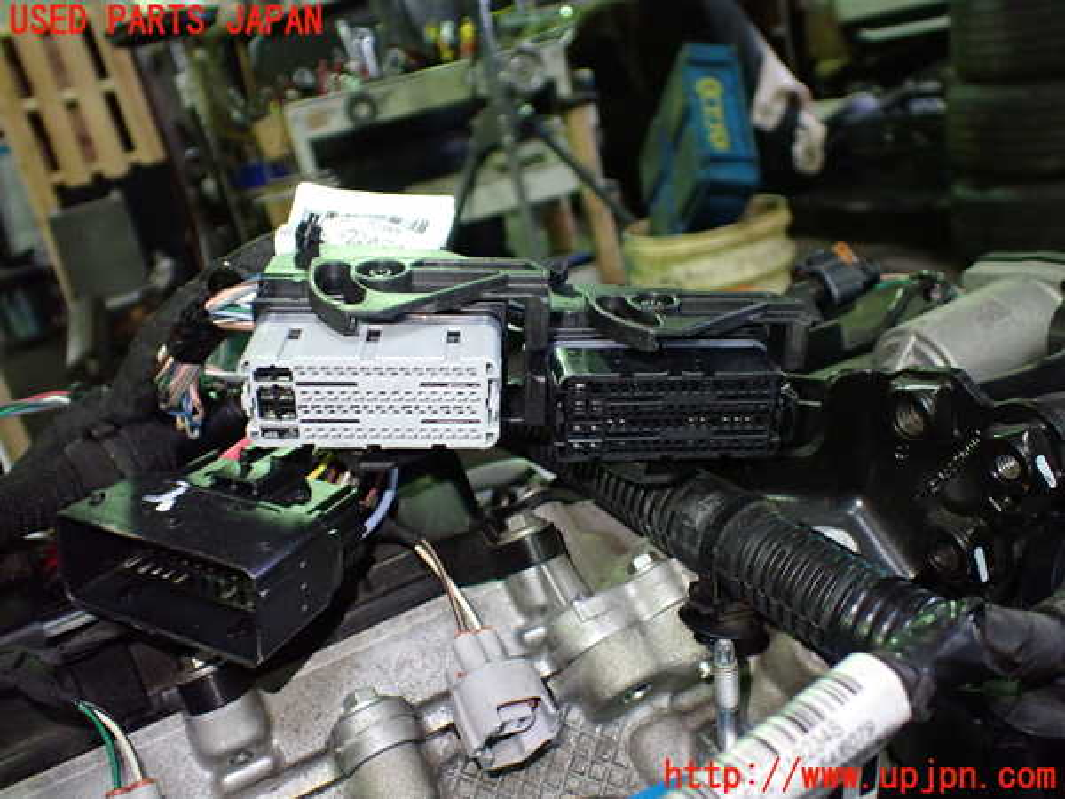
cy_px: 400
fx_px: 923
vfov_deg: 46.8
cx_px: 532
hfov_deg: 60.0
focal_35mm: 30
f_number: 2.3
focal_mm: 5.4
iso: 800
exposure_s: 1/60
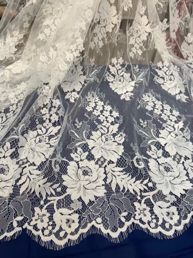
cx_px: 96
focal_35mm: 26
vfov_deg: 67.3
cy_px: 129
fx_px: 193
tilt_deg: -45.2
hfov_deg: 53.1
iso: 100
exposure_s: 1/121
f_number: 1.5
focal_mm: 5.7
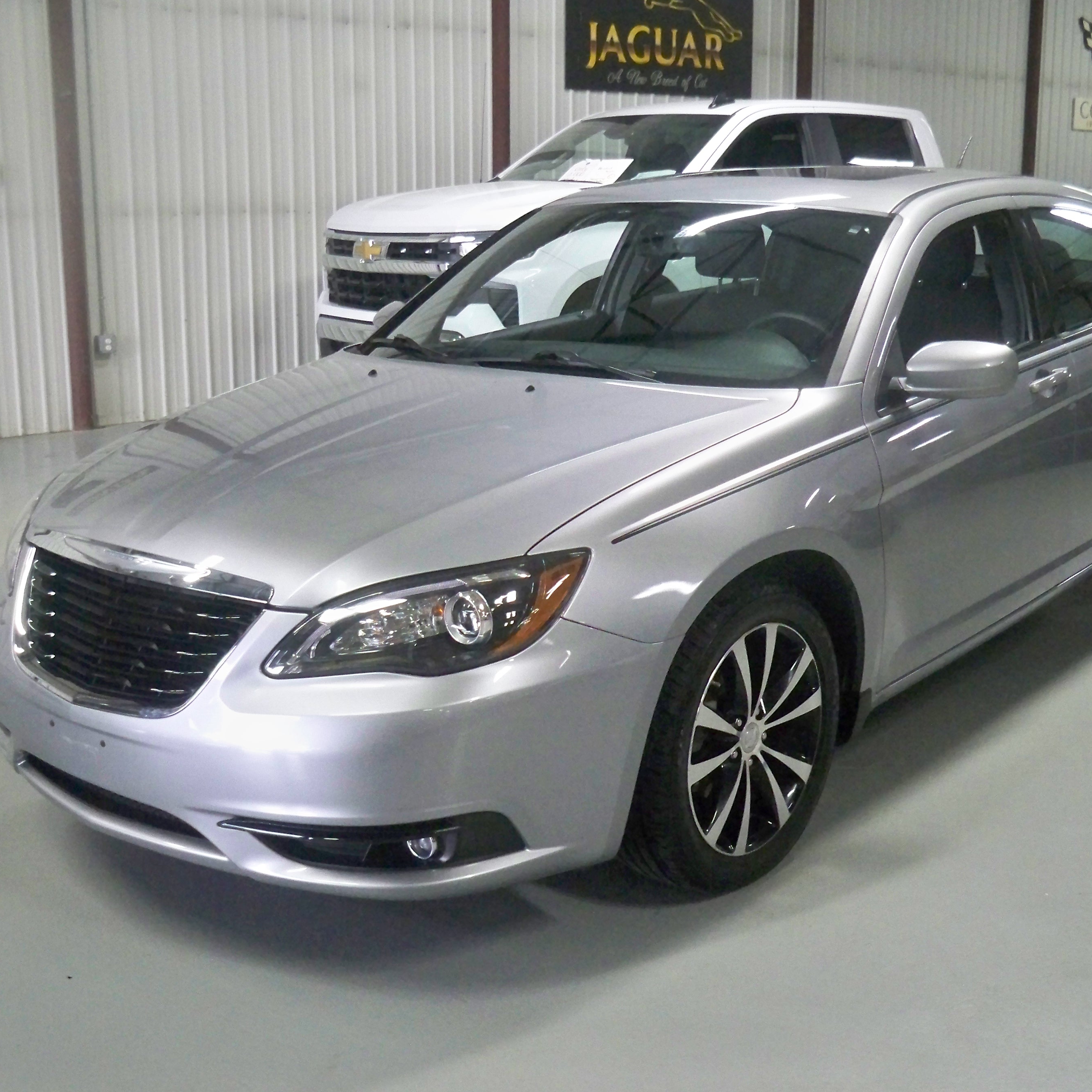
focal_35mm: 42
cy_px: 549
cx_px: 613
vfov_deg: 40.0
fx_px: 1499
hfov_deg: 40.0
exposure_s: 1/60
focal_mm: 6.3
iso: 640
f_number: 3.1
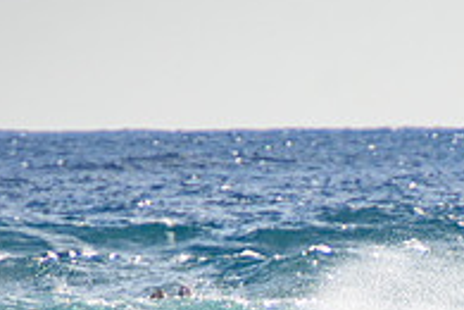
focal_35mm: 1786
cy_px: 407
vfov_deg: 0.8
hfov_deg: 1.2
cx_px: 452
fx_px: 23018
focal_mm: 400
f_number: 5.6
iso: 250
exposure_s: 1/2000
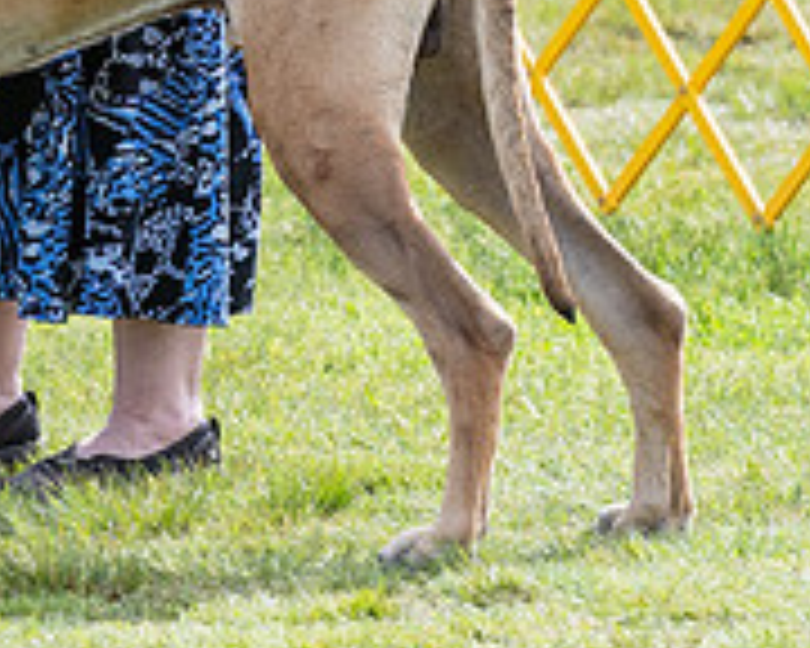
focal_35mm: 711
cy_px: -270
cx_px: -144
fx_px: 17045
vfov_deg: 2.2
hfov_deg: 2.7
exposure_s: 1/1250
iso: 640
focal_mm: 179
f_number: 5.6
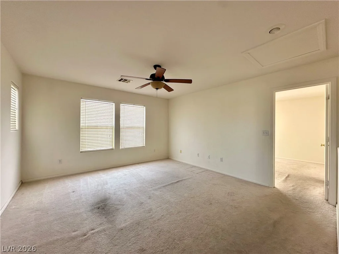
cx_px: 170
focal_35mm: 14
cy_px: 127
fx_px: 137
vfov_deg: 85.7
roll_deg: -0.4
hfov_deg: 102.1
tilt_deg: +1.1
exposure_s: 1/99
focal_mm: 2.22
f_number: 2.2
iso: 100
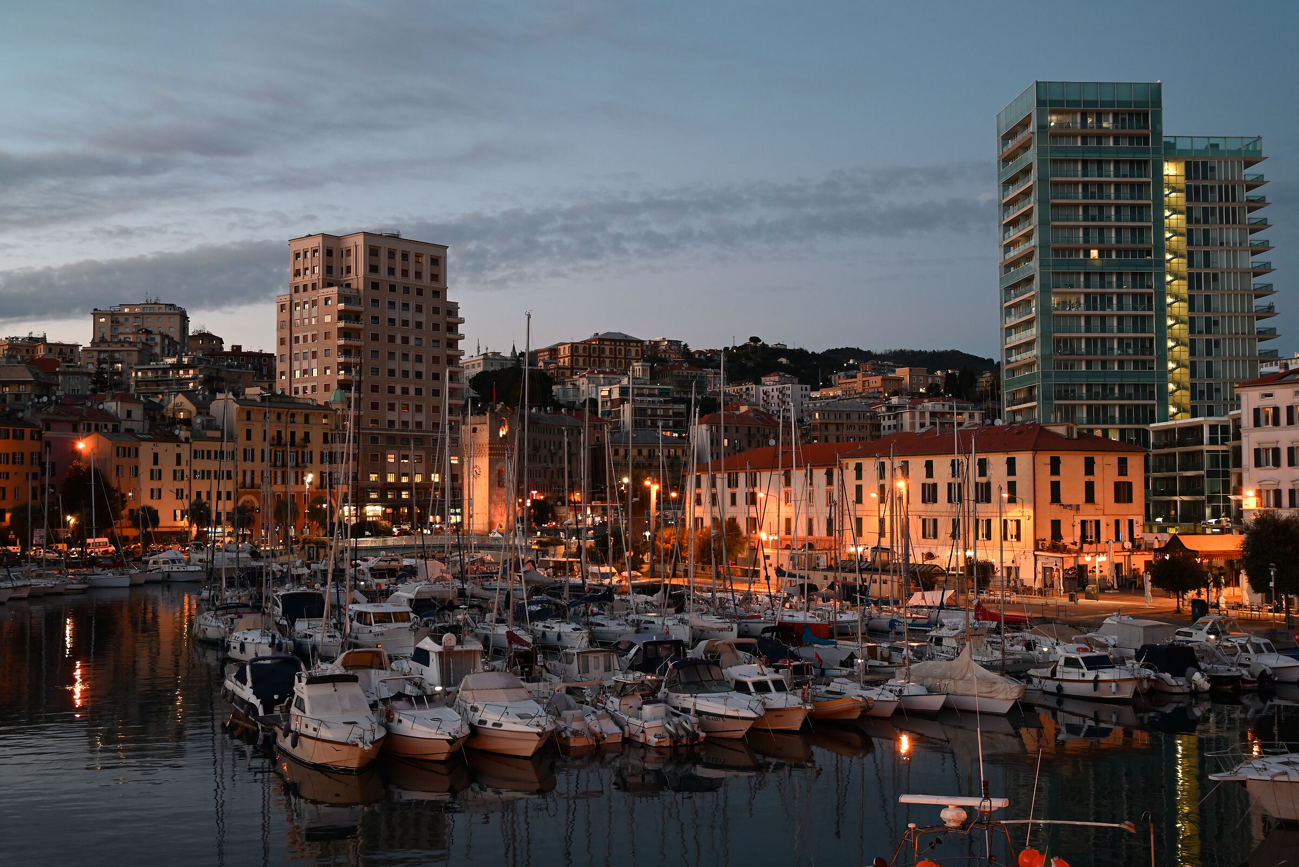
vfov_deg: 34.2
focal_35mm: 39
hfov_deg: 49.5
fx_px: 1408
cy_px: 434
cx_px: 650
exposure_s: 1/25
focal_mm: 39
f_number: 4
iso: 800
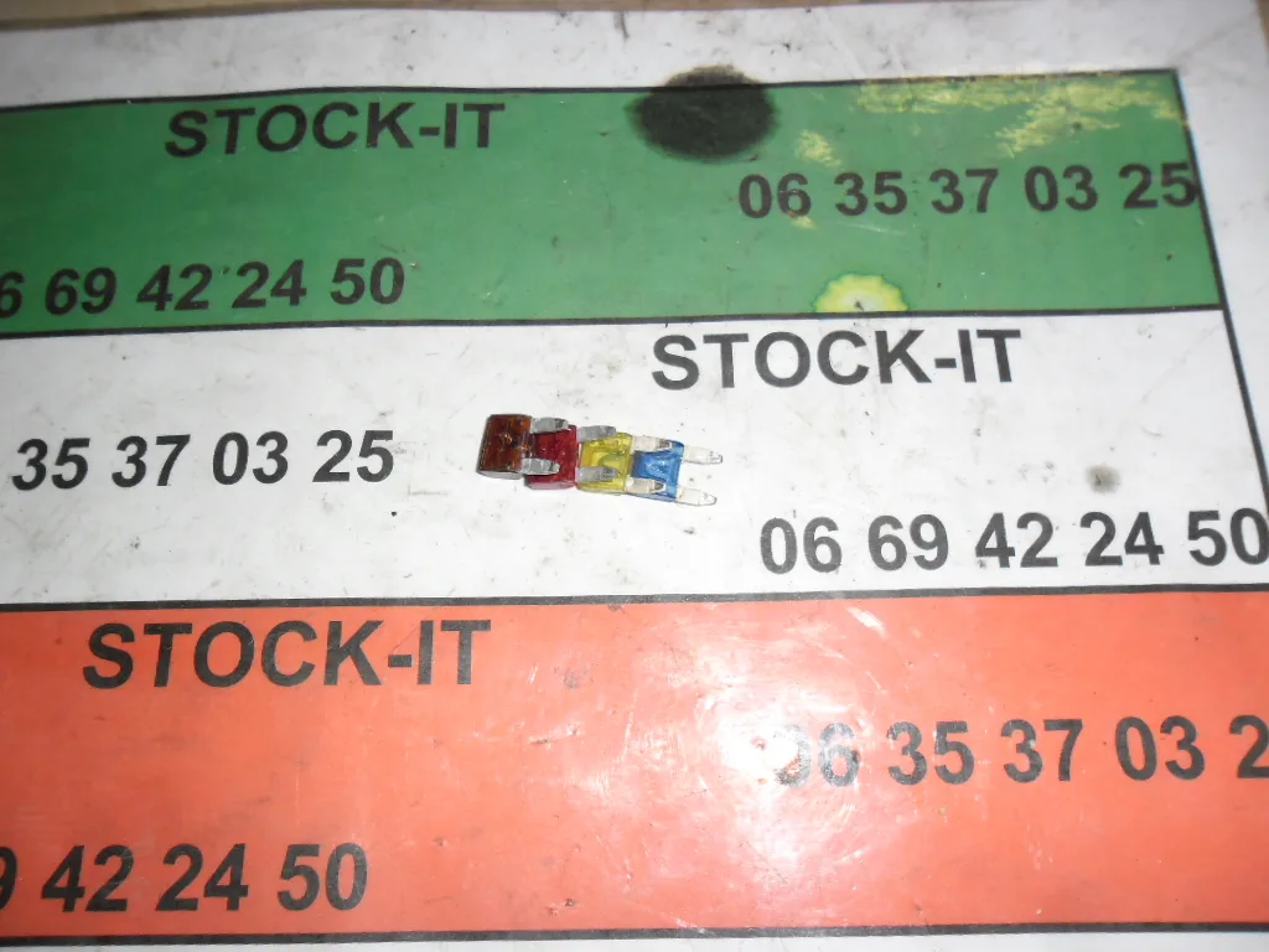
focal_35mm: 27
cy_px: 476
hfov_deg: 65.3
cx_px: 634
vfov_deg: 51.4
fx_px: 990
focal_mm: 4.9
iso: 80
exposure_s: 1/45
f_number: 3.5
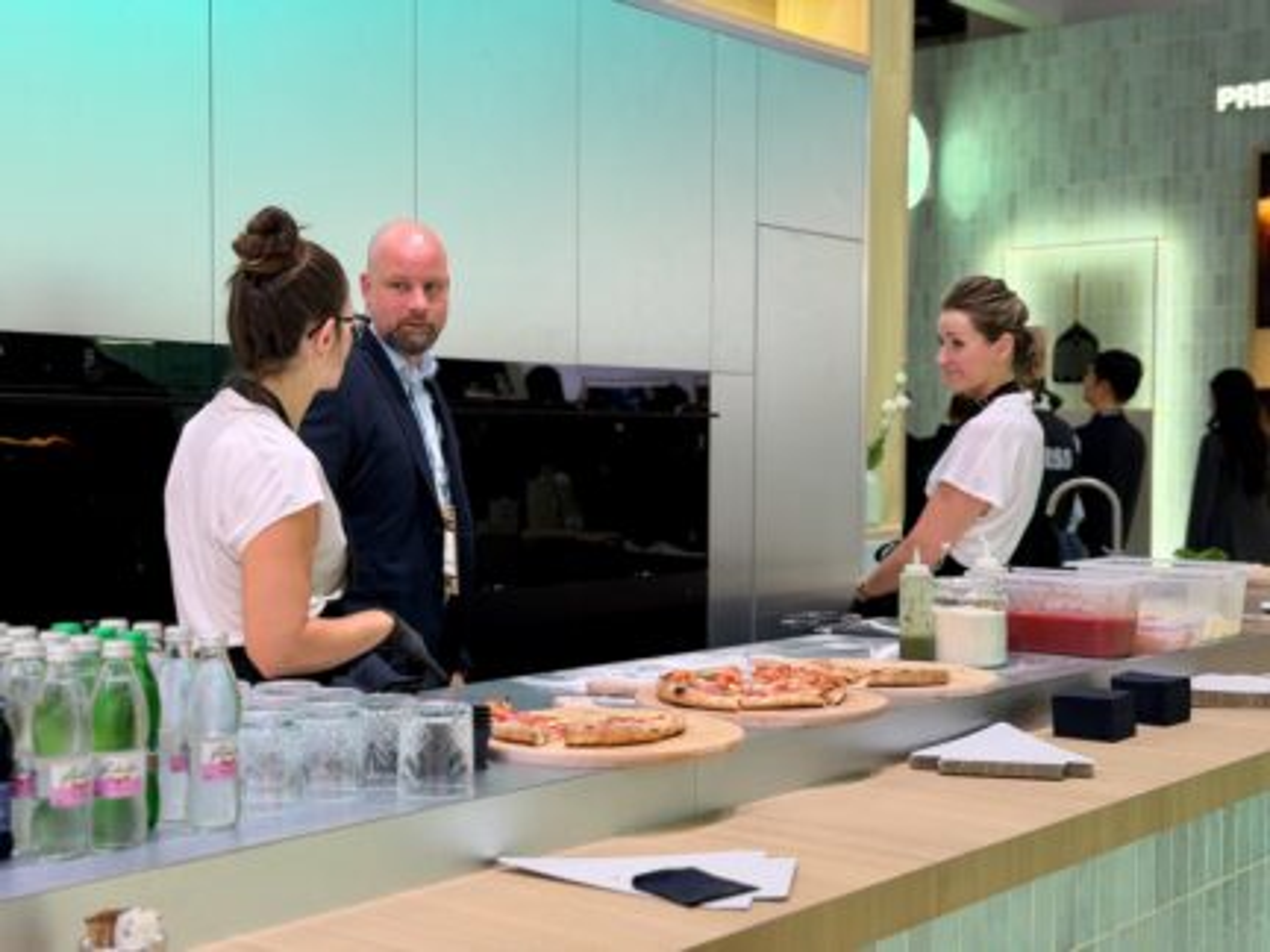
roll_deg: -0.7
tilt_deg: -0.4
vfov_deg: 30.3
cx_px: 635
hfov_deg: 39.7
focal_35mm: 48
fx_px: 1761
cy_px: 476
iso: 80
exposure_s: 1/69
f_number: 1.78
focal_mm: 6.76
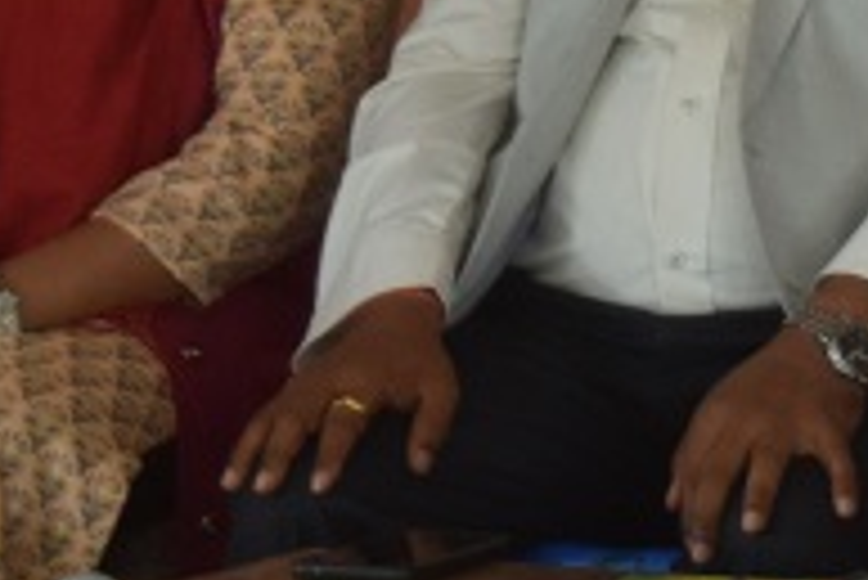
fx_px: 5805
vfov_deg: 5.7
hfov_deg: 8.5
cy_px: -173
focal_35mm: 241
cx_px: 796
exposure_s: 1/60
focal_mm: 31
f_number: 4.2
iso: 1000
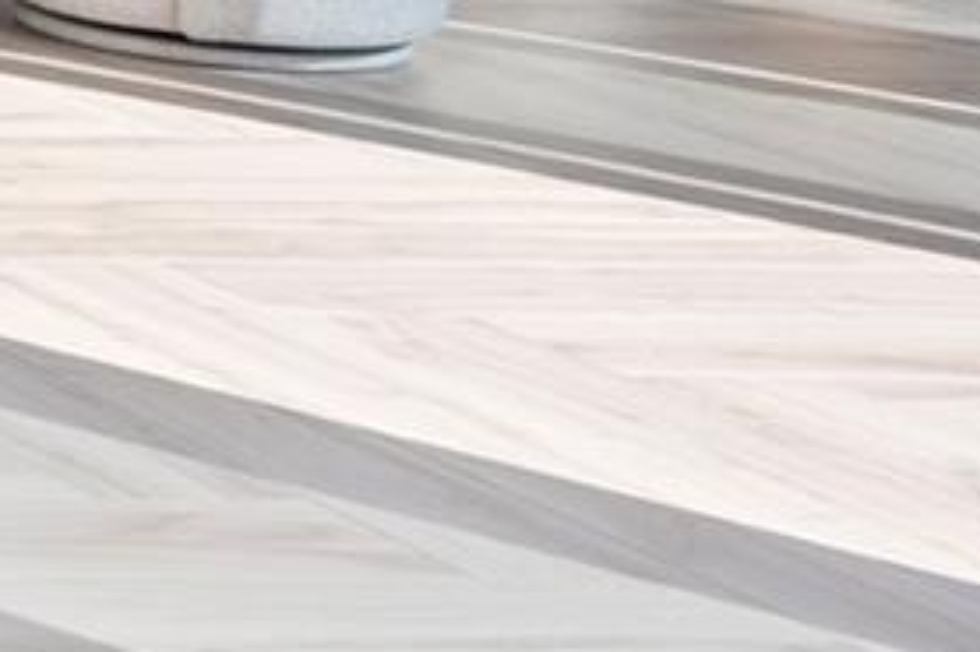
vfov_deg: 10.6
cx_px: -2267
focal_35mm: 118
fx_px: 3210
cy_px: -668
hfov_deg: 10.1
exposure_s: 1/80
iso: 800
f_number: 9
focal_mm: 16
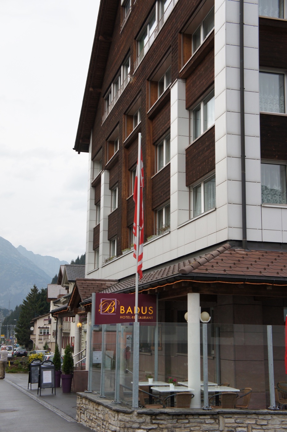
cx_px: 144
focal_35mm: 50
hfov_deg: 27.2
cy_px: 216
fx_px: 593
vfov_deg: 40.0
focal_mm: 33
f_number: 5.6
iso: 500
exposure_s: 1/250
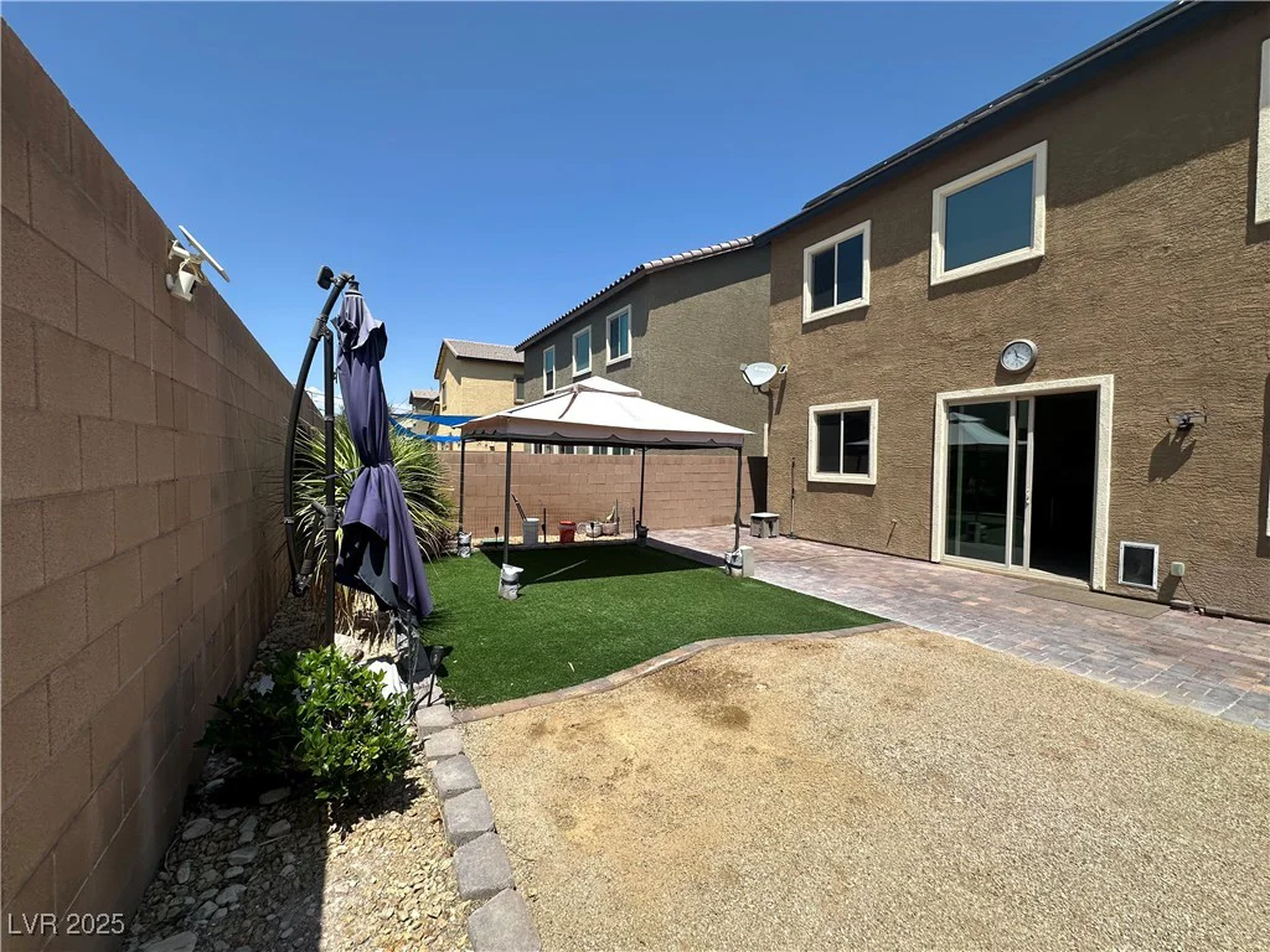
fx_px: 514
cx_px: 635
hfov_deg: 102.1
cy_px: 476
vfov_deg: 85.7
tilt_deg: -1.3
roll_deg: -1.6
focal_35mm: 14
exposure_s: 1/2053
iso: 40
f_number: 2.2
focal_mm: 2.22
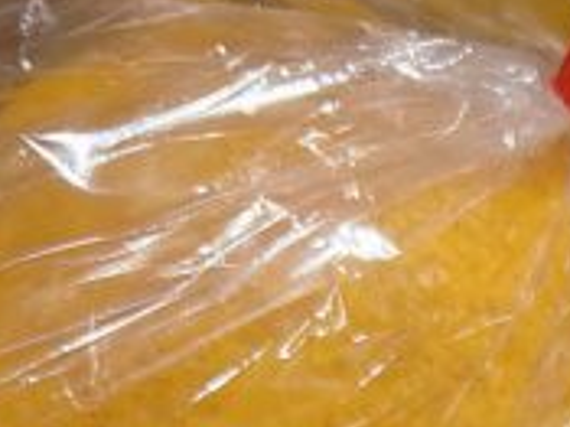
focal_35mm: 143
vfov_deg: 9.0
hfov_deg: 12.9
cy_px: 1134
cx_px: 928
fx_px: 2353
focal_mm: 5.96
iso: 125
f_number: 1.6
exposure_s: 1/120
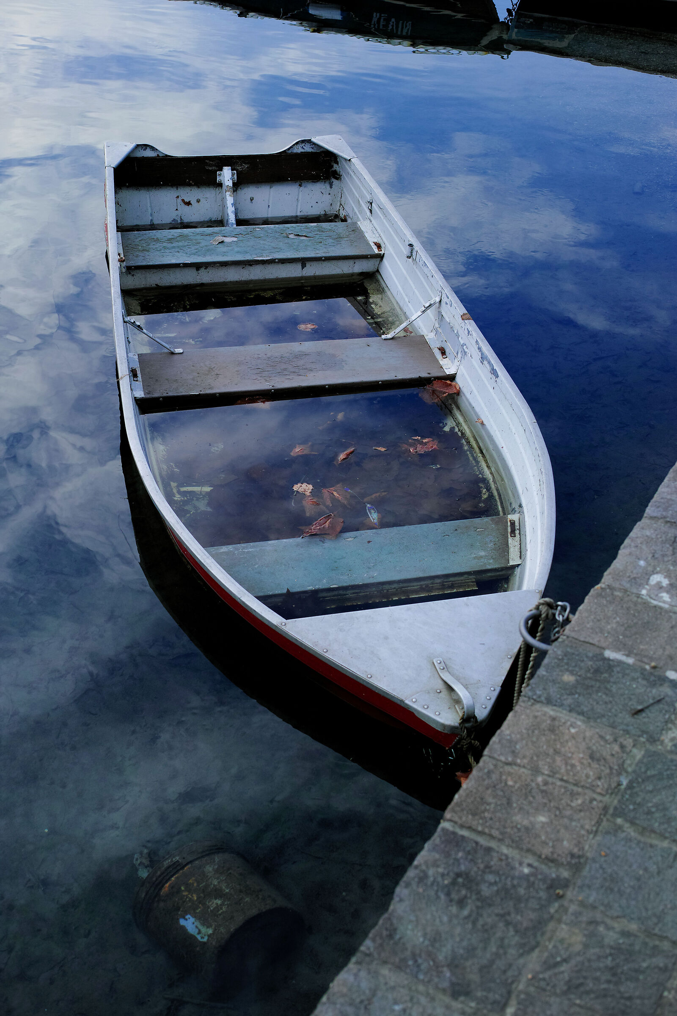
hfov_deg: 29.9
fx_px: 1269
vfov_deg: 43.6
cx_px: 338
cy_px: 508
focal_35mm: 45
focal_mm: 30
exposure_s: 1/125
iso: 100
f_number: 4.5
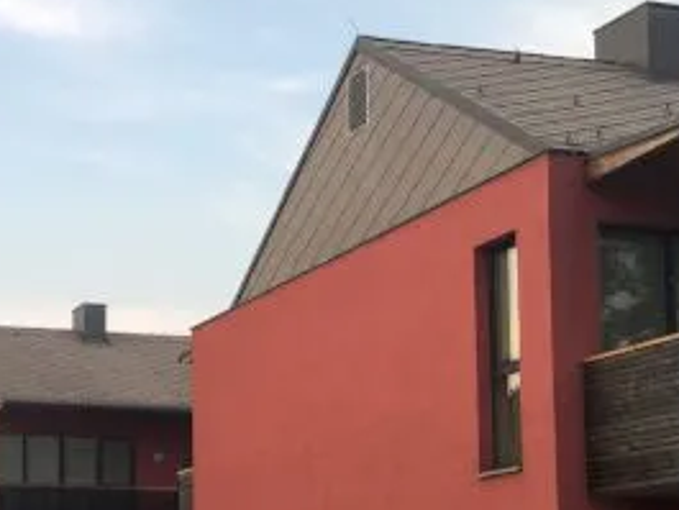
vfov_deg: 20.0
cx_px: -120
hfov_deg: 24.9
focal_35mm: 71
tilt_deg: +7.3
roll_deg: -0.7
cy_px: 524
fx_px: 1393
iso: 25
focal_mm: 4.15
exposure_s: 1/100
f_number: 2.2
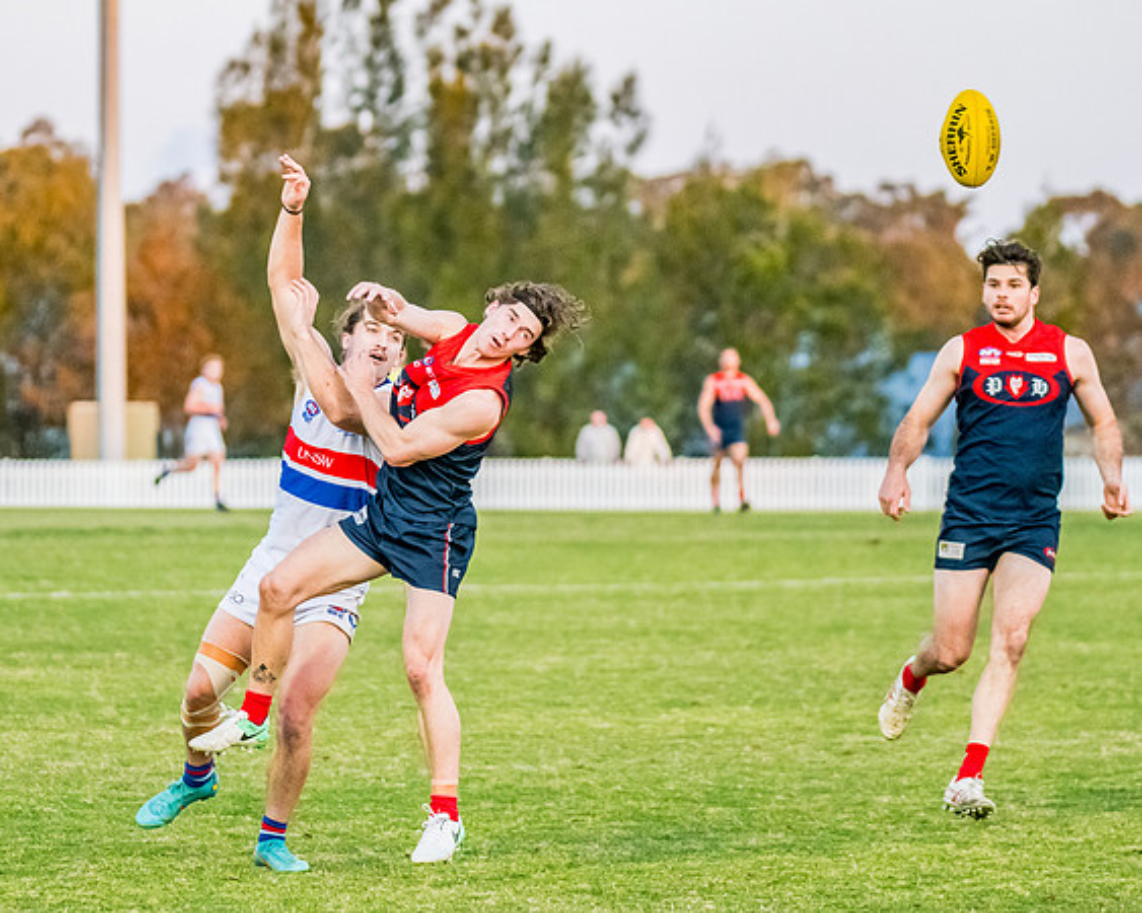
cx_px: 352
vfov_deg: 6.3
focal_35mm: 244
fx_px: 8228
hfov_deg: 7.9
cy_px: 369
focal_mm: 180
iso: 4500
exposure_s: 1/1600
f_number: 4
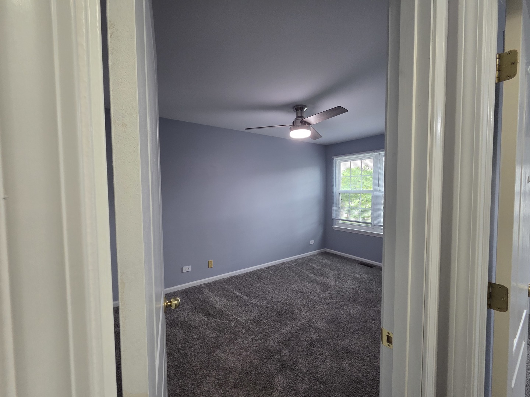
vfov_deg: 89.9
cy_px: 198
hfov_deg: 106.2
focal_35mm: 13
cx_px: 265
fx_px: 199
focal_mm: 2.2
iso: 400
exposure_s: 1/60
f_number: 2.2
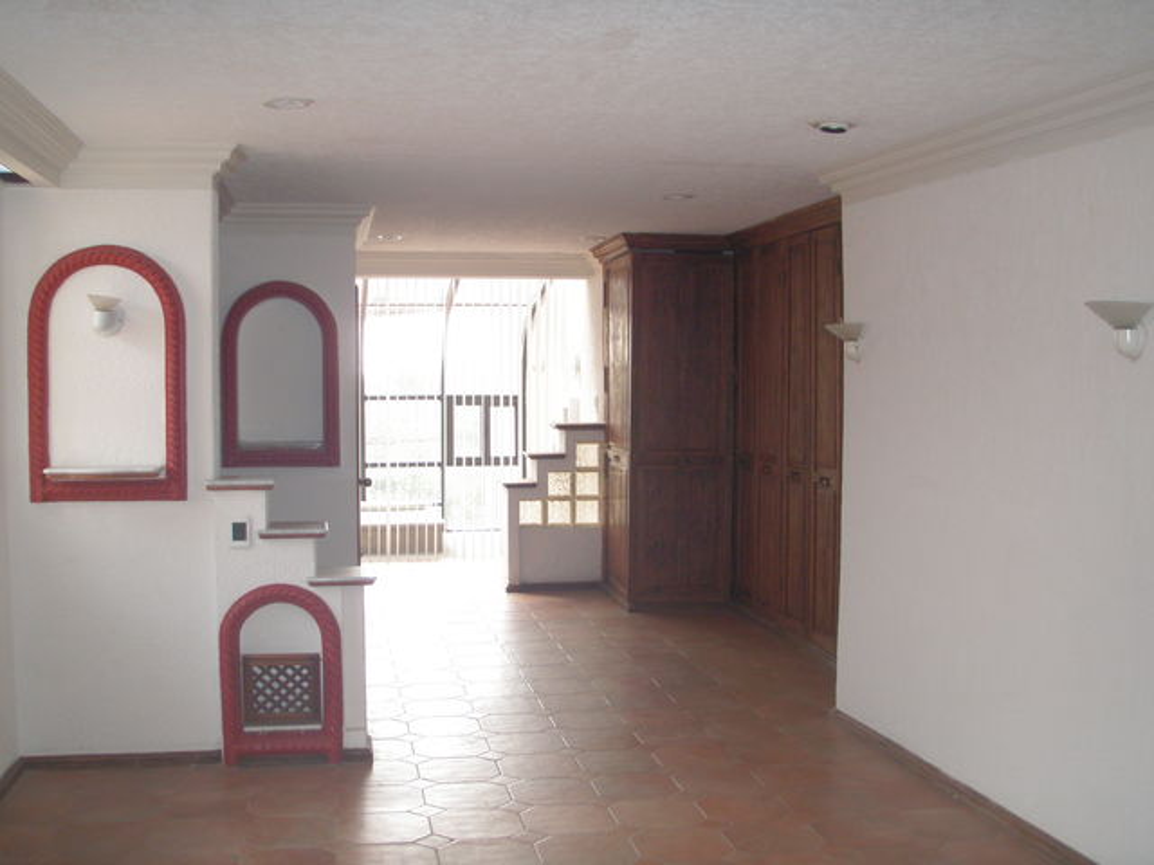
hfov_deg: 49.0
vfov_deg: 37.7
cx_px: 577
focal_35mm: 38
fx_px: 1267
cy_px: 432
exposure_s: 1/30
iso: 125
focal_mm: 6.7
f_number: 3.5
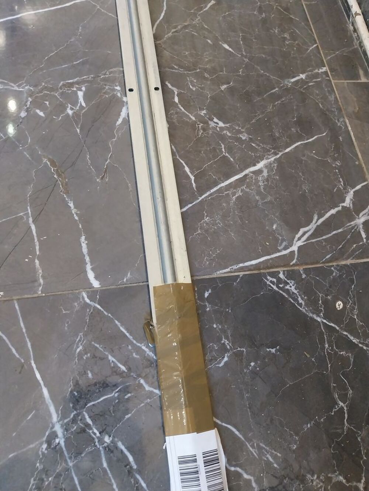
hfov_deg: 53.1
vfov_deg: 67.3
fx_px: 369
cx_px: 184
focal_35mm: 26
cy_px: 246
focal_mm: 4
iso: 320
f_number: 1.8
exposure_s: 1/50
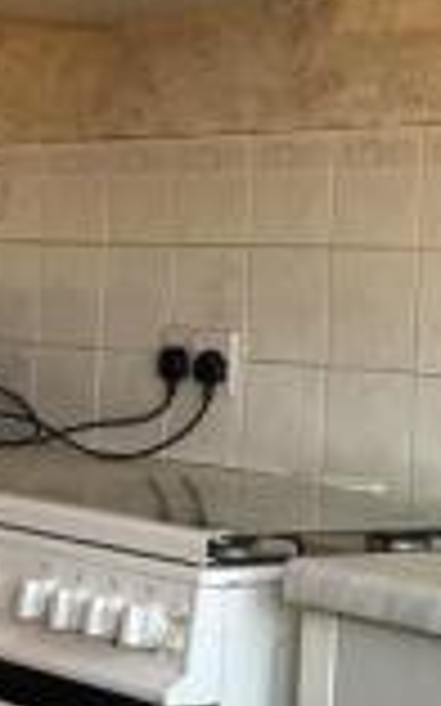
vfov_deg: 18.3
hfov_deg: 11.4
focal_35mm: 114
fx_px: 2194
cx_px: 56
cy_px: 299
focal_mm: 3
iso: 64
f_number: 1.8
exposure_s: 1/86
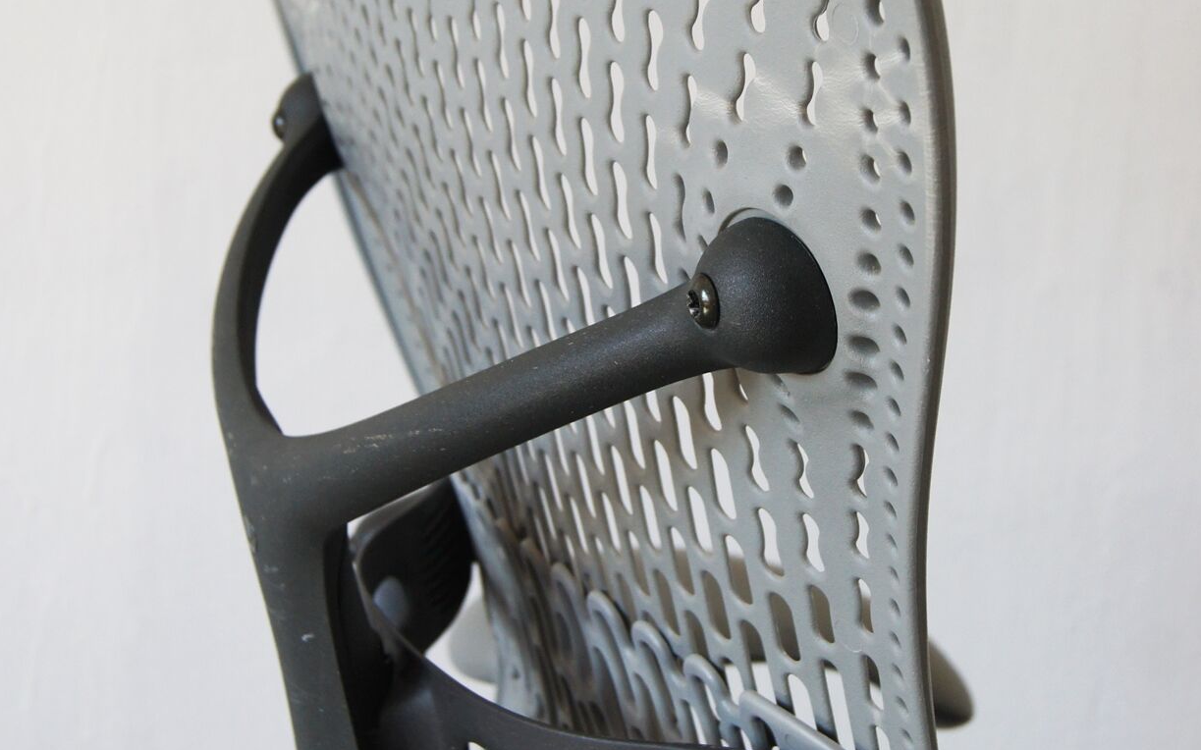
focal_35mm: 70
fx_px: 2291
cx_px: 602
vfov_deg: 18.6
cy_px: 274
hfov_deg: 29.4
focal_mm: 28
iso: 400
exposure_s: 1/80
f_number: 5.6
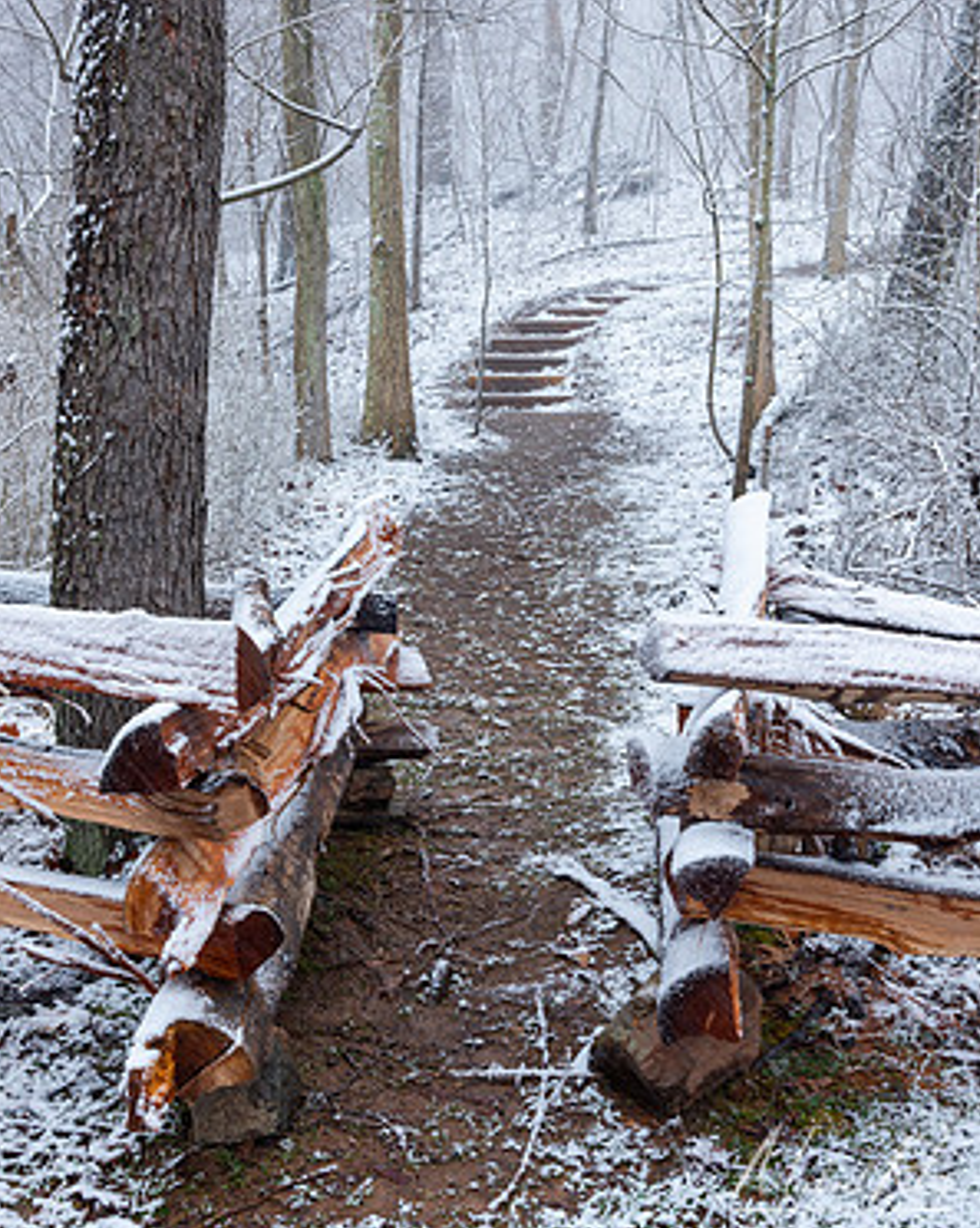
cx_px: 492
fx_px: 1815
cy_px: 502
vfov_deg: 37.2
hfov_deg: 30.2
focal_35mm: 50
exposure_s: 1/15
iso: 100
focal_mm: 44
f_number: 11
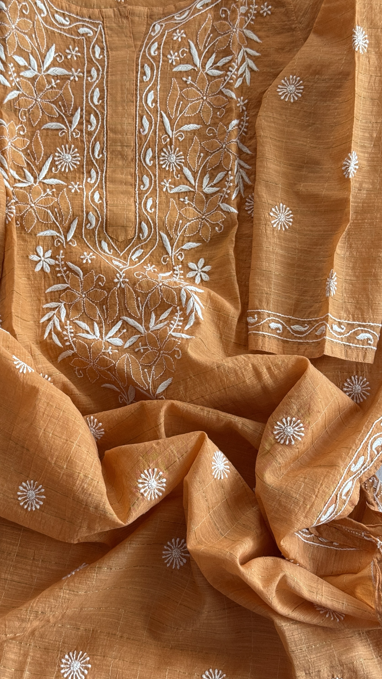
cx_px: 140
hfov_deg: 22.6
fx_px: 954
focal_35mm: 53
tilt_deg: -80.0
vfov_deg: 39.2
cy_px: 344
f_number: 1.78
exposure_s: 1/60
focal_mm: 6.76
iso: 160
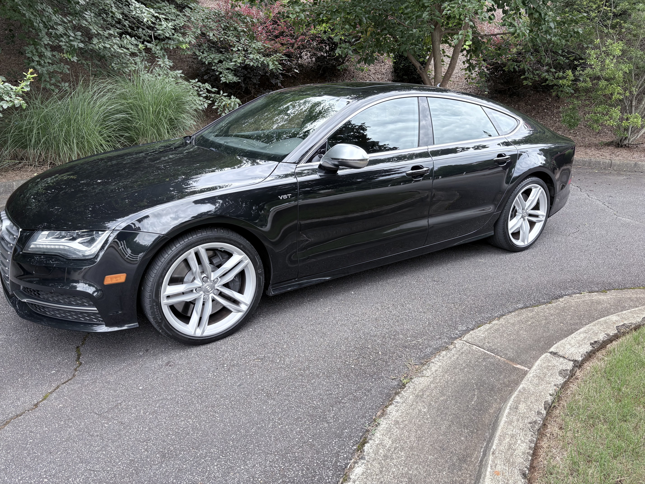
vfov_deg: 53.1
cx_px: 322
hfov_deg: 67.3
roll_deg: -2.9
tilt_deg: -17.5
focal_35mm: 26
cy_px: 242
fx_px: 484
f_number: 1.6
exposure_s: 1/230
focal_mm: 5.96
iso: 64
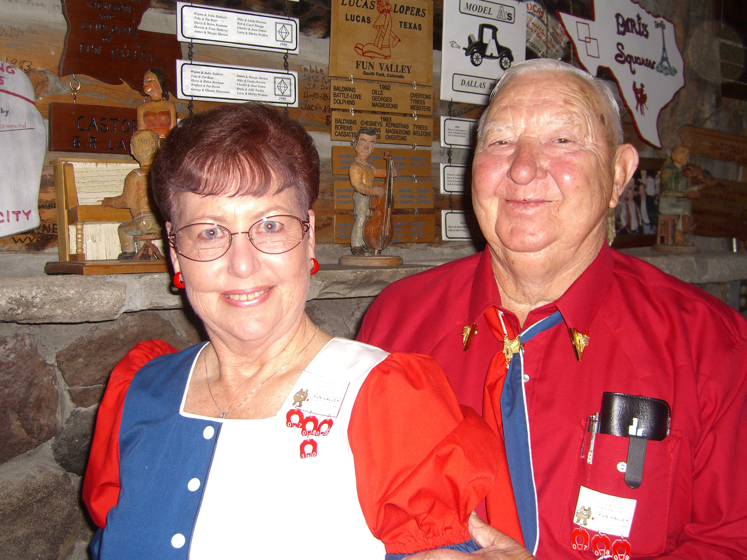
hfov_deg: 47.9
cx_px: 377
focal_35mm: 39
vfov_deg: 36.8
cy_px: 279
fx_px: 842
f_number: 2.8
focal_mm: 7.9
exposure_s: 1/60
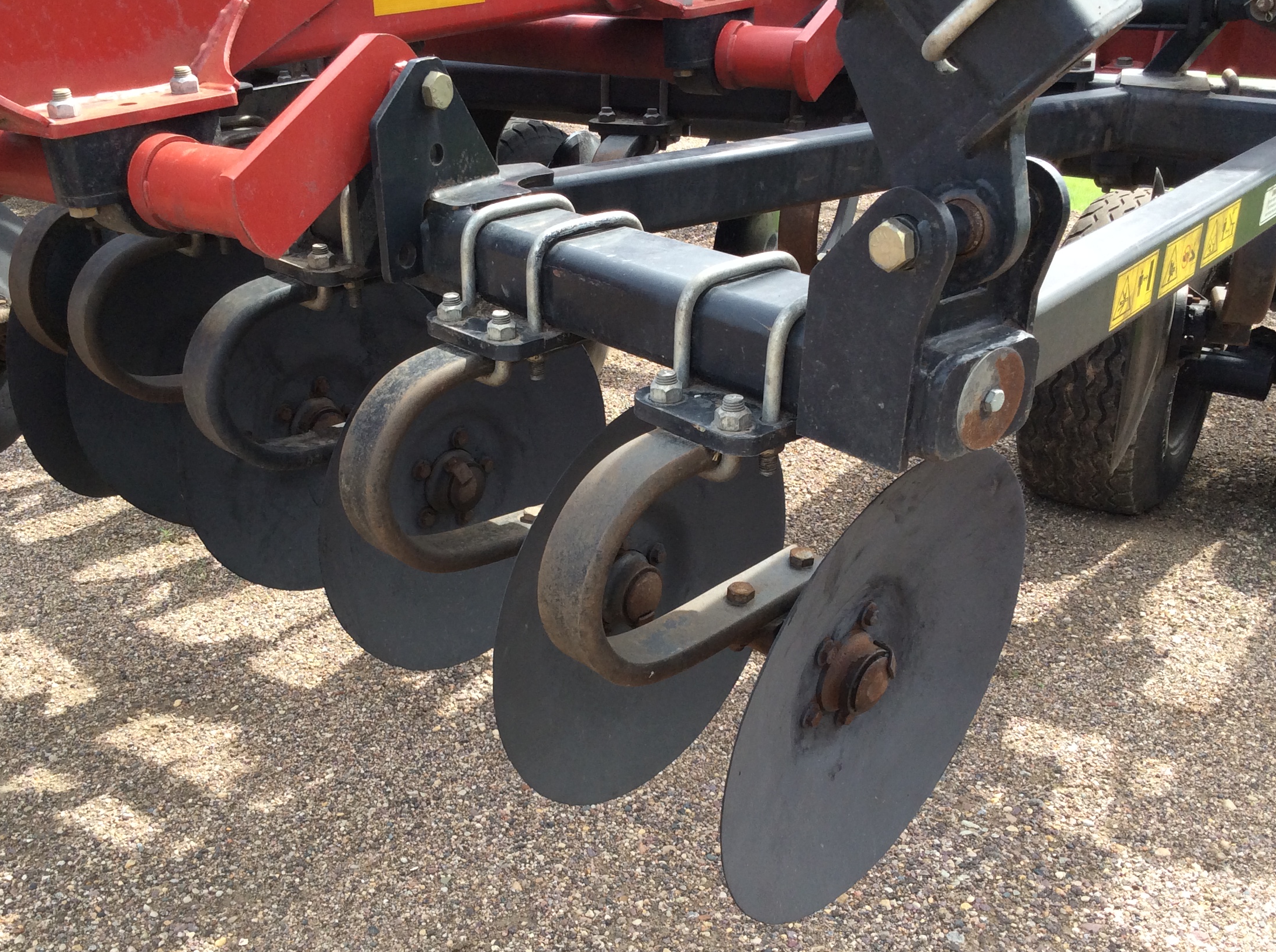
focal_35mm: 38
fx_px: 1399
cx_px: 593
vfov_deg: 37.5
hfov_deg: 49.0
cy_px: 553
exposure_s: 1/323
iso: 32
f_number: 2.4
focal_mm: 3.3
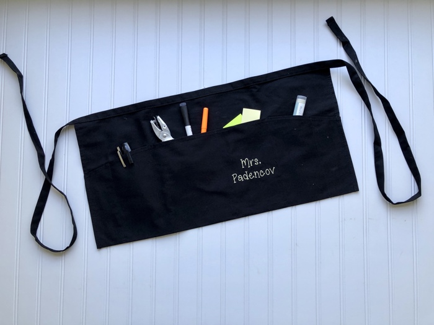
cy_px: 162
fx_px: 351
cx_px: 217
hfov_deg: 63.4
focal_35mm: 28
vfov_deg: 49.7
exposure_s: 1/30
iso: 25
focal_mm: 3.99
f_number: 1.8
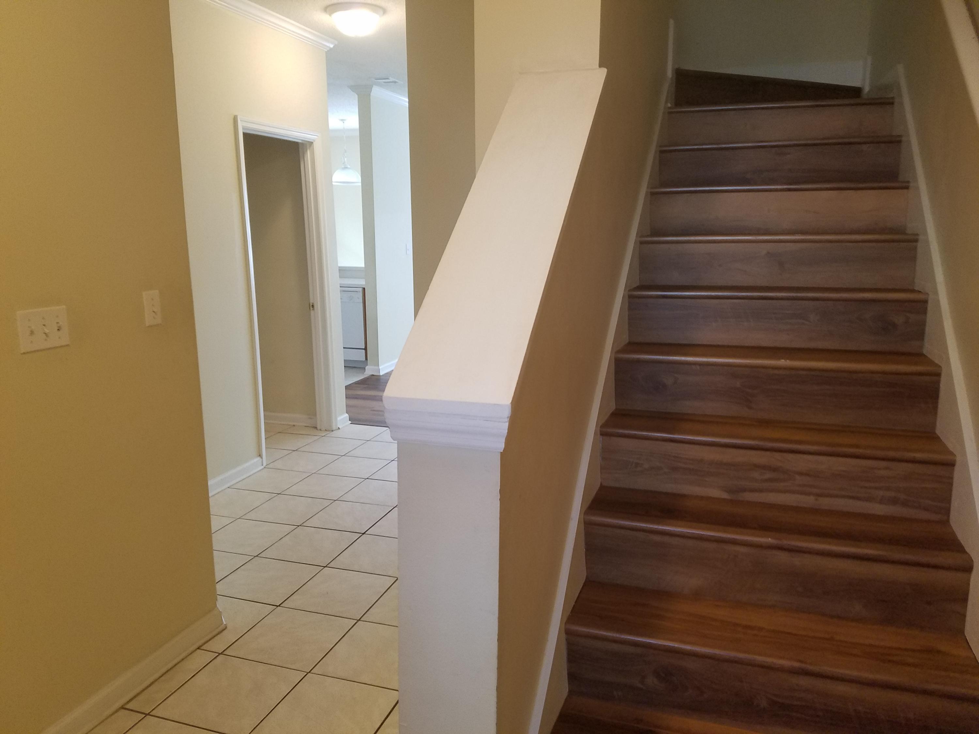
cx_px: 490
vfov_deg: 53.1
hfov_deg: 67.3
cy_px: 367
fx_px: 735
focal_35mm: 26
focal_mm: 4.2
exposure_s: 1/30
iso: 160
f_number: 1.7
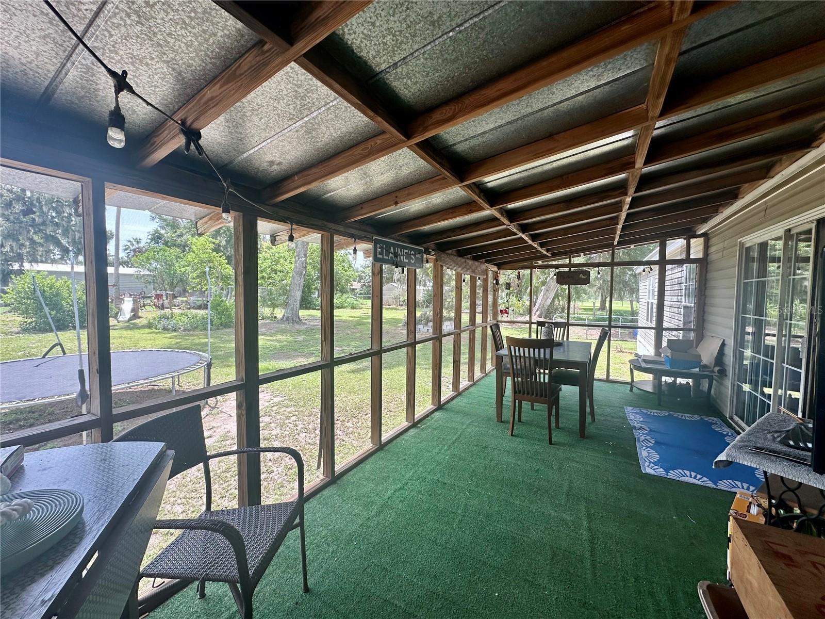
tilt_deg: -2.4
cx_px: 412
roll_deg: -1.4
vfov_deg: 85.7
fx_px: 334
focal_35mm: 14
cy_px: 310
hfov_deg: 102.1
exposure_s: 1/180
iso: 40
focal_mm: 2.22
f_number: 2.2
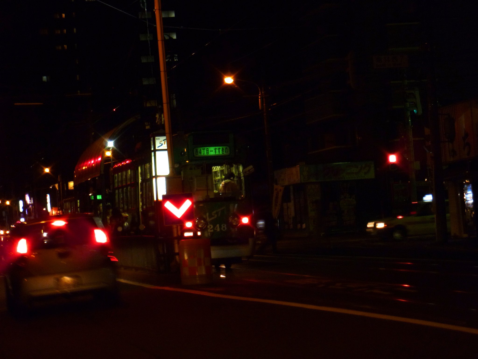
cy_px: 180
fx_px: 1643
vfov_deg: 12.5
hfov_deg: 16.6
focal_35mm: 119
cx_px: 239
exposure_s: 1/8
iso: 200
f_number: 5.8
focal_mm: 21.2
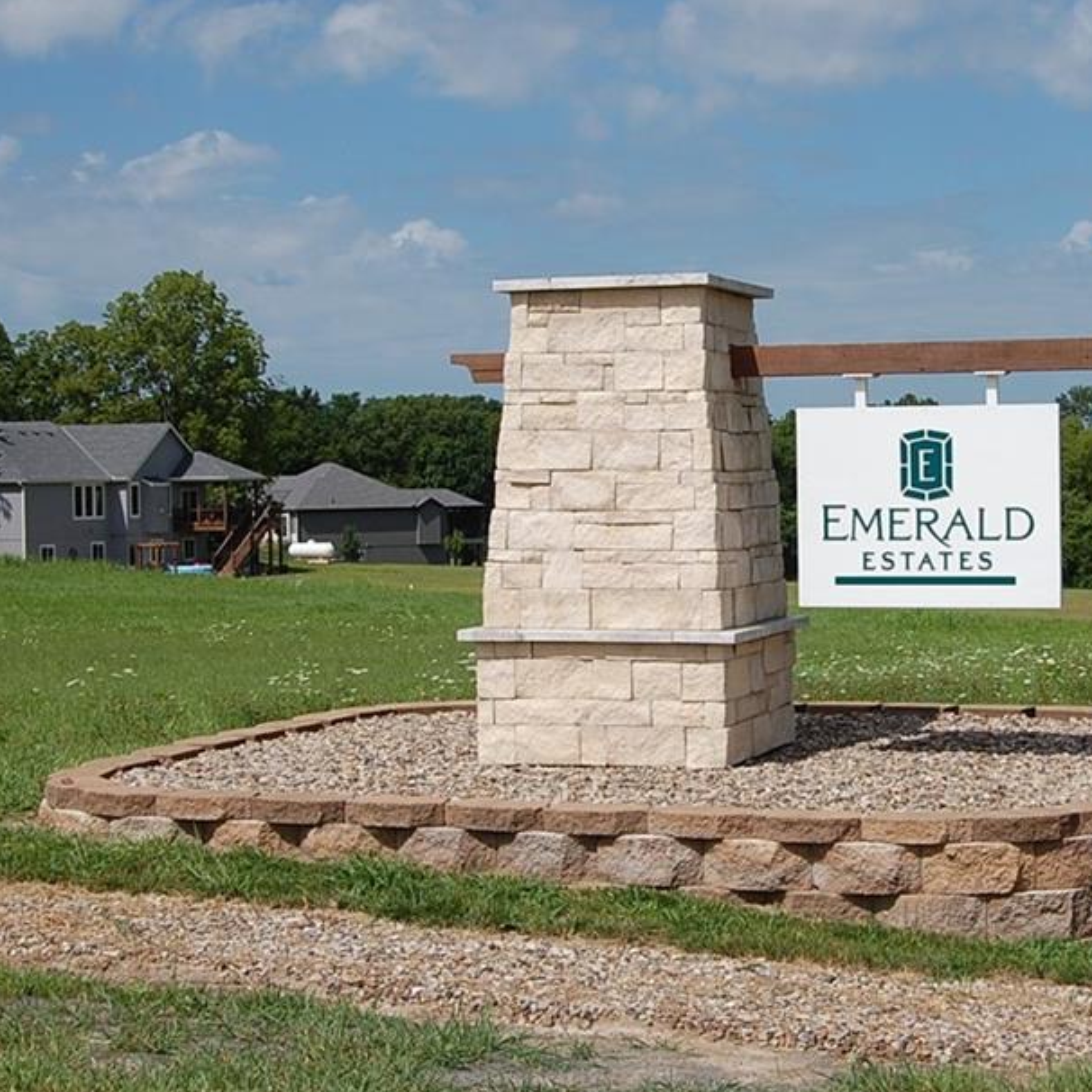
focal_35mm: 67
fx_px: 2381
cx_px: 771
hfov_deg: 25.6
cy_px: 551
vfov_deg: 25.8
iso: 200
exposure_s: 1/500
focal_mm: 31
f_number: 11
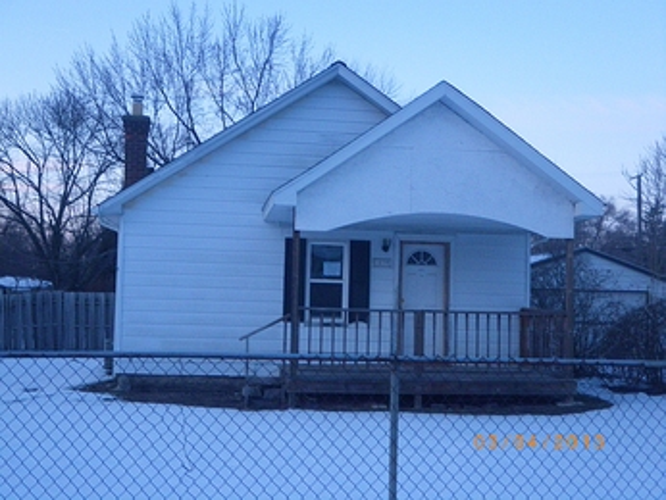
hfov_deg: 44.8
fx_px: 809
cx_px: 333
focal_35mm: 42
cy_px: 250
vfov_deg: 34.4
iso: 250
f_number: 4.2
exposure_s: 1/60
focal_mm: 7.5
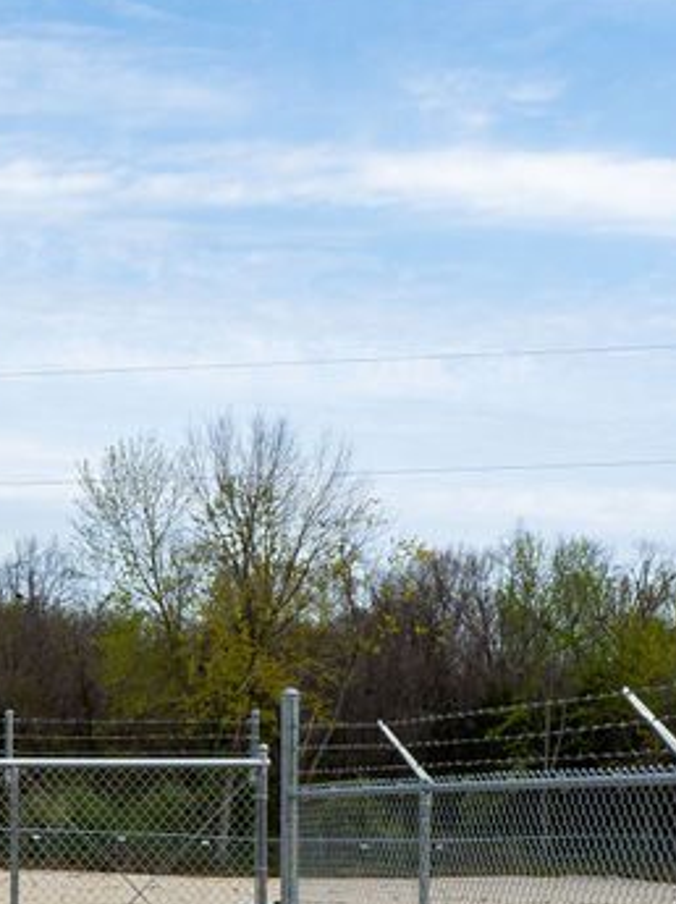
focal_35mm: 80
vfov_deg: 23.9
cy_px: 774
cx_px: -252
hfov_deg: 17.1
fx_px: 2087
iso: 125
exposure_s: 1/80
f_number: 13
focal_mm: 28
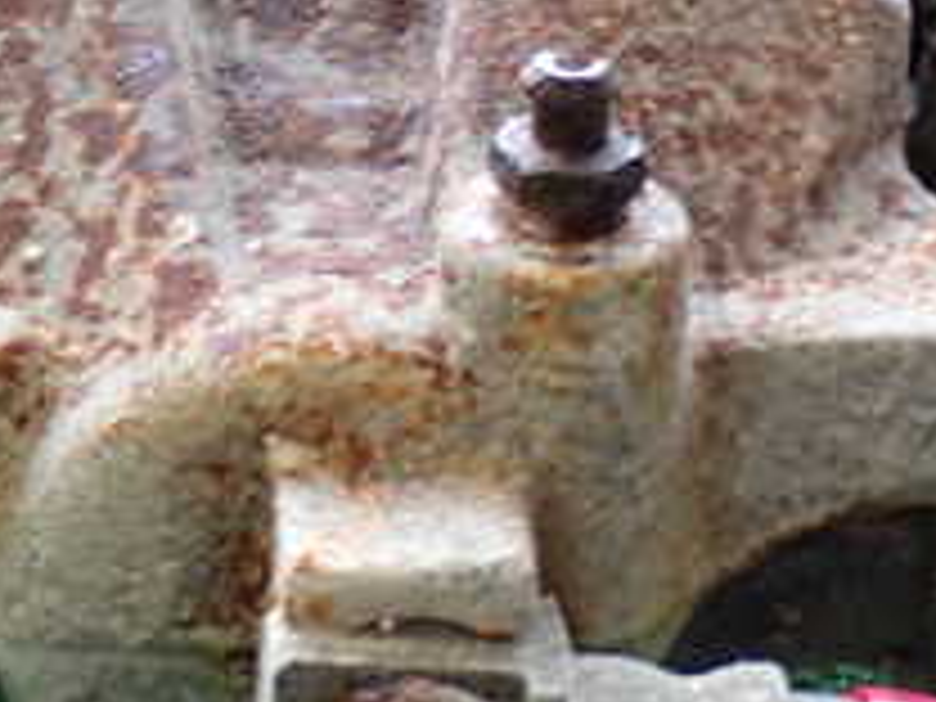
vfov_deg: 7.7
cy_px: 284
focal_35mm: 193
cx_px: 315
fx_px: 5219
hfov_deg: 10.2
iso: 500
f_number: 3.8
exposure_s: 1/60
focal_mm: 11.88
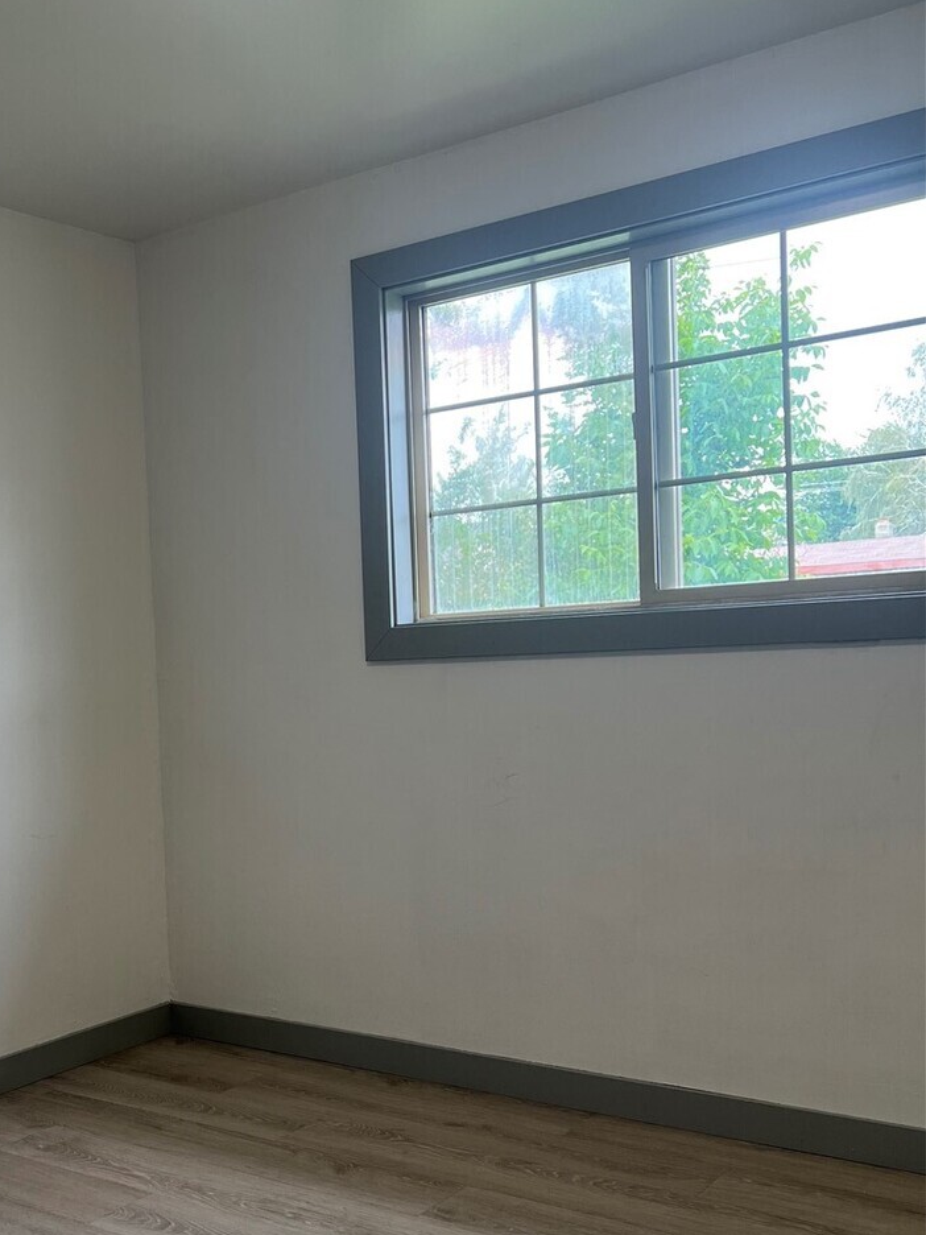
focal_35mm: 40
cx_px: 215
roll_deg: +3.5
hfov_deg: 35.1
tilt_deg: -2.1
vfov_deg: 46.5
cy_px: 744
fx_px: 1427
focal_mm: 5.7
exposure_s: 1/152
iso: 64
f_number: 1.5
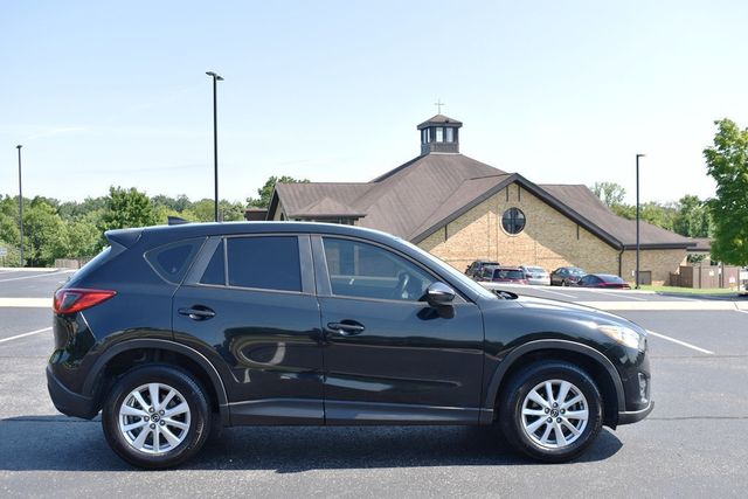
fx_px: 810
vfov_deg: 34.2
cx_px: 374
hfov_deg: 49.5
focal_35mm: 39
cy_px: 250
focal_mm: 26
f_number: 7.1
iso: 200
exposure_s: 1/250
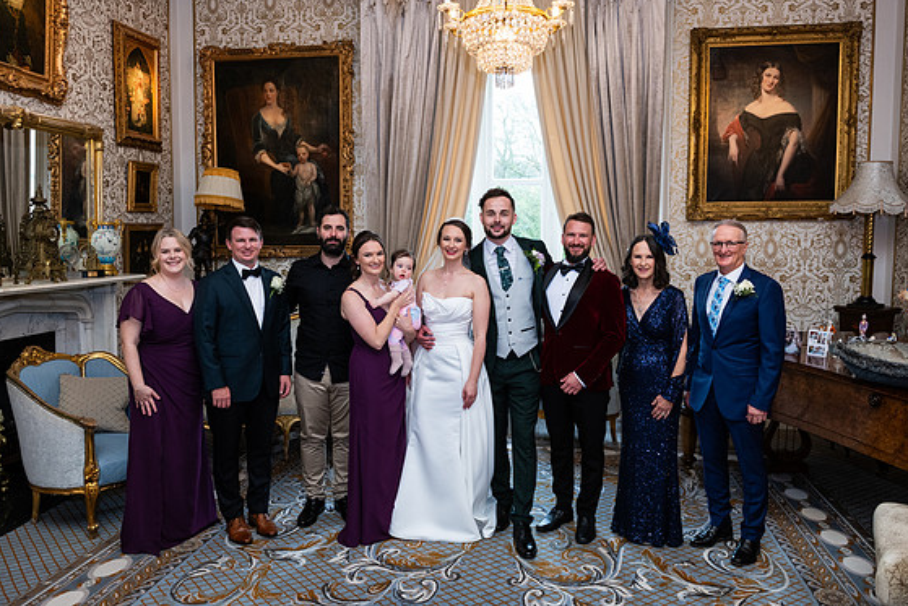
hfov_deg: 65.5
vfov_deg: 46.4
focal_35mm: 28
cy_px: 293
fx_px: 706
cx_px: 450
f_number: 5
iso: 800
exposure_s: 1/160
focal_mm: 27
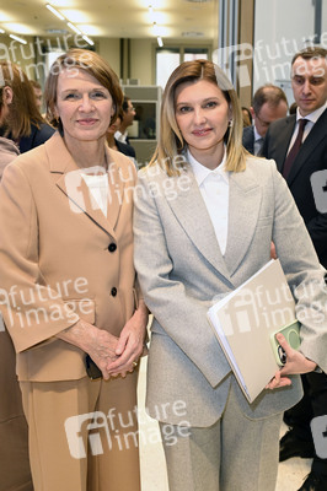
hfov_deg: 41.6
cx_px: 164
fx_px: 430
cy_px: 246
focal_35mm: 32
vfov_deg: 59.5
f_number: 4.5
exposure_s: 1/200
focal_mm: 31.5
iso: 1600
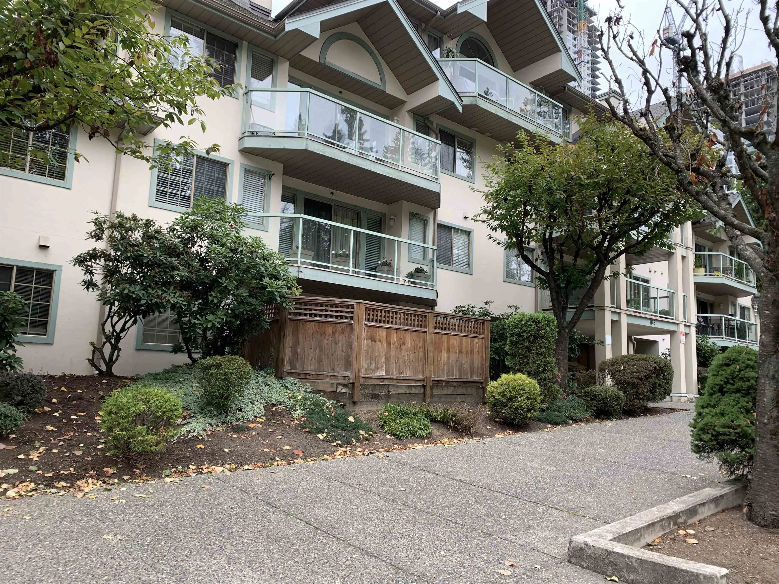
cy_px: 292
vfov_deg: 53.1
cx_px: 390
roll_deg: -2.8
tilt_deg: +7.5
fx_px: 585
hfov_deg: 67.3
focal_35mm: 26
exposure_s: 1/147
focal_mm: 4.25
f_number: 1.8
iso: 25
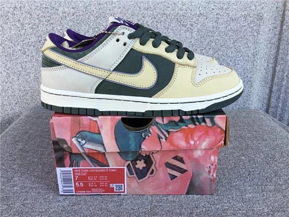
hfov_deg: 58.4
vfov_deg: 45.4
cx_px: 144
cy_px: 108
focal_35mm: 31
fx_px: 259
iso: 25
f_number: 2.4
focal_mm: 3.3
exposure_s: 1/167
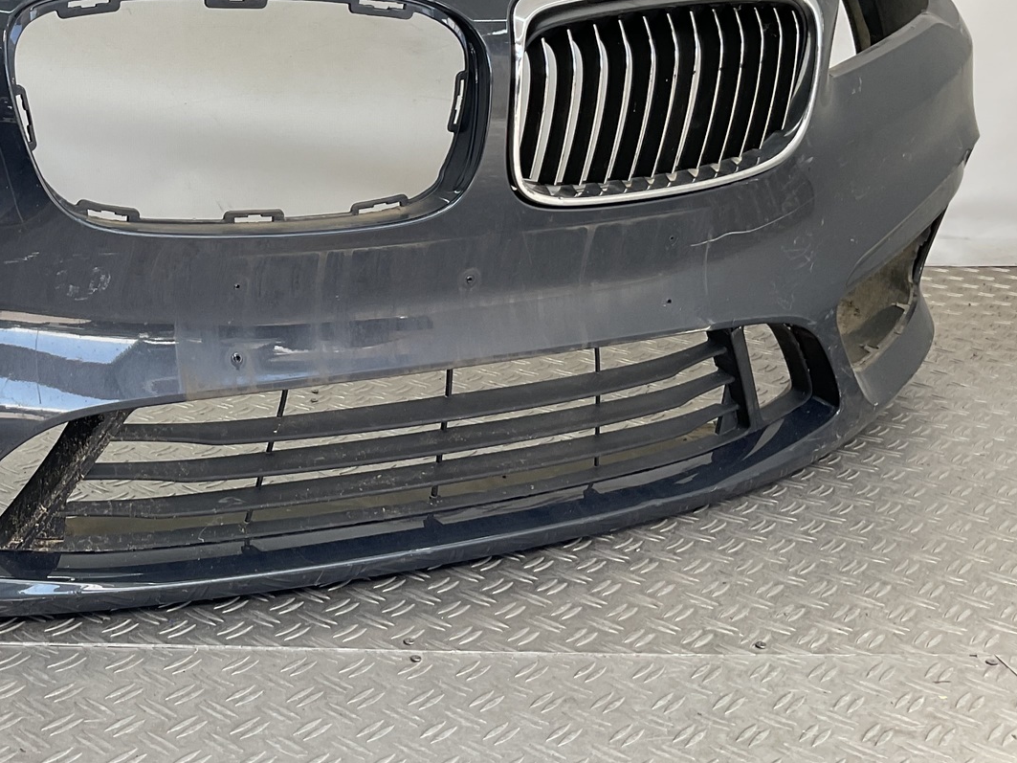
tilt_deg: -9.9
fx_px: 1616
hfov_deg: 33.2
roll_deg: -0.2
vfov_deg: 26.0
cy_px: 133
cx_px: 105
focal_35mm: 55
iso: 16
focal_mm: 3
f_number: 1.8
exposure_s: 1/152
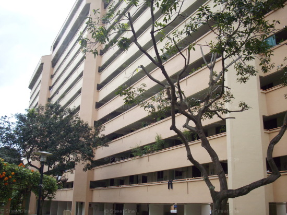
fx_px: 307
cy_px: 108
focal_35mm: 37
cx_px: 144
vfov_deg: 38.6
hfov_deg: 50.2
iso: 80
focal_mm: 6.2
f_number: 5.6
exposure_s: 1/160
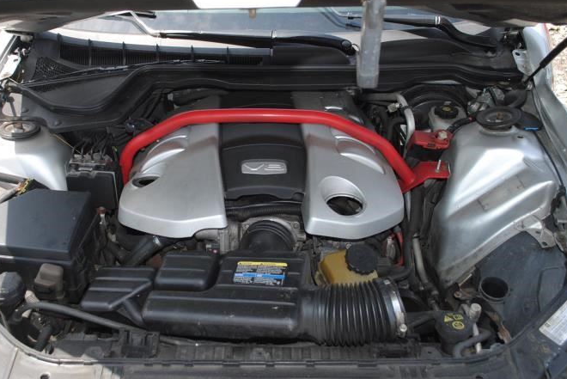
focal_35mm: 40
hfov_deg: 48.3
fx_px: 630
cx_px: 249
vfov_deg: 33.4
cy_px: 156
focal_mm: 22
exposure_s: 1/200
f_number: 5
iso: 100
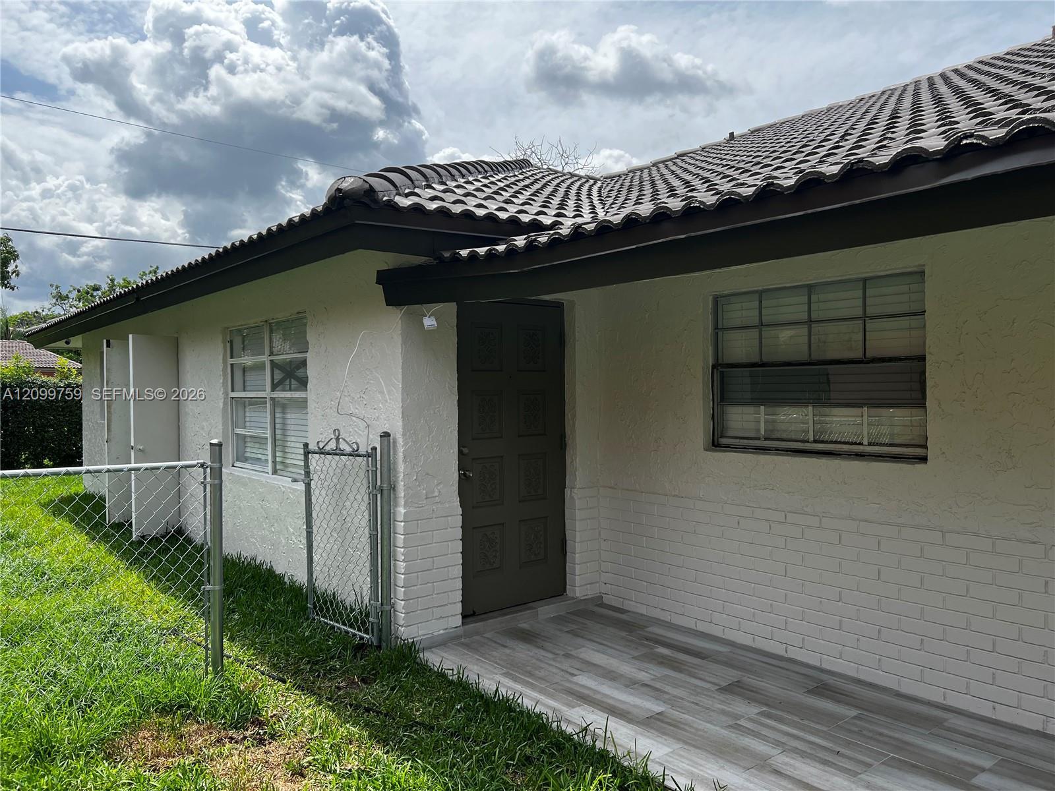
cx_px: 528
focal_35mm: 26
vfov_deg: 53.1
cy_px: 396
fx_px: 792
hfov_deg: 67.3
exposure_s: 1/2915
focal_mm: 5.7
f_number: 1.5
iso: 50
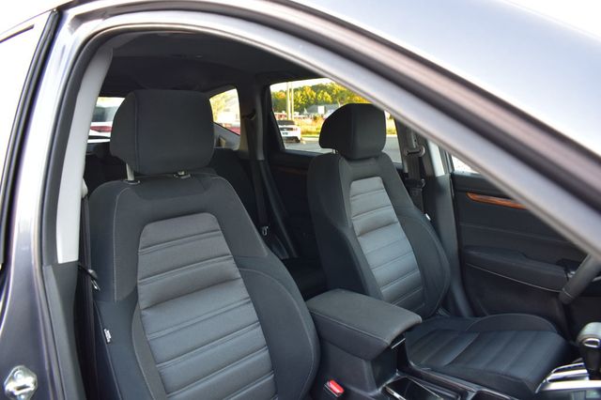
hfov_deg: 67.4
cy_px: 200
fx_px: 450
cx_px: 300
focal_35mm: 27
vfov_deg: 47.9
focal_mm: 18
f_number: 6.3
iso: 500
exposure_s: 1/15
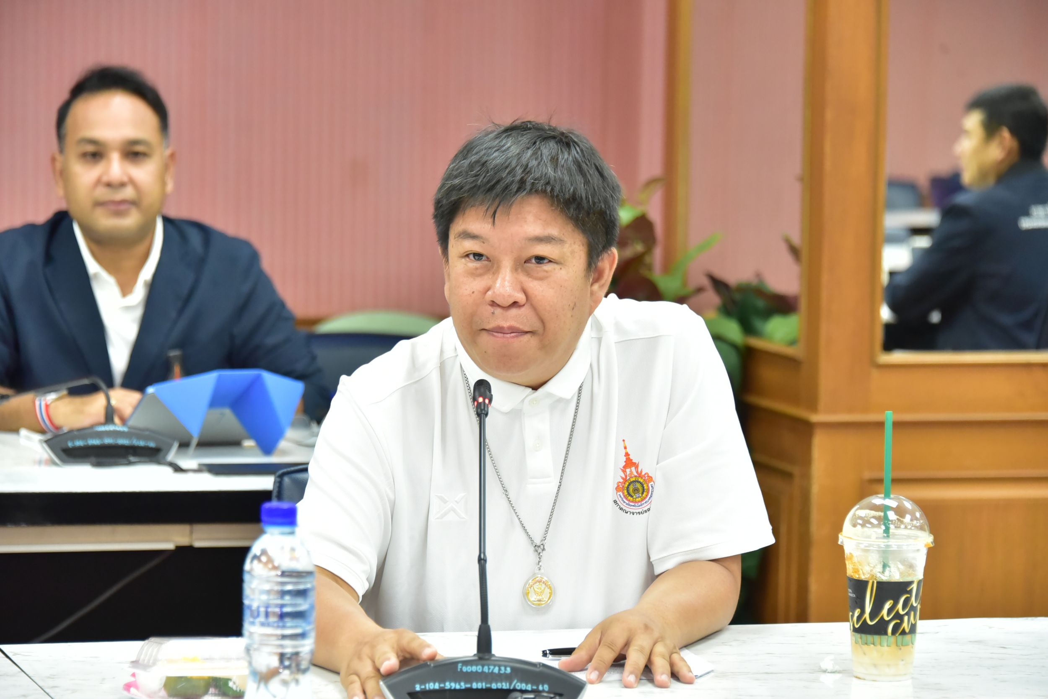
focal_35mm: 145
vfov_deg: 9.5
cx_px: 524
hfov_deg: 14.1
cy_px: 350
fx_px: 4223
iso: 4000
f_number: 5.6
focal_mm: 145
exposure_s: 1/200
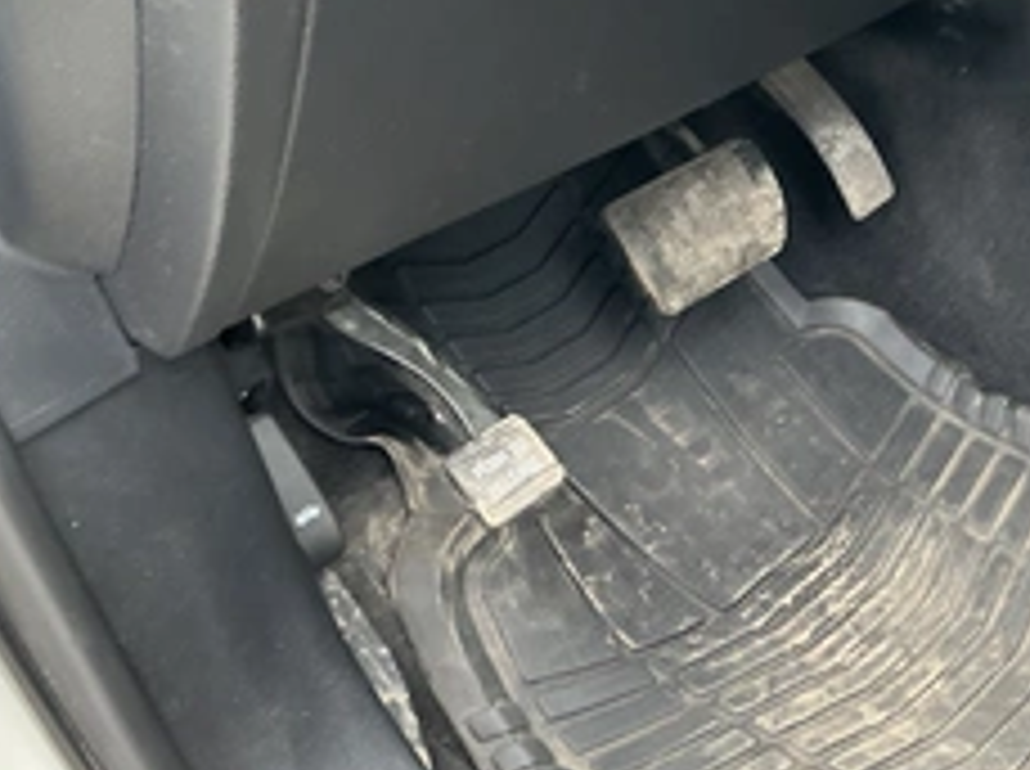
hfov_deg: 37.7
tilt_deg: -44.5
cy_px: 576
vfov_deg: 29.1
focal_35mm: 49
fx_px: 1456
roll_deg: +2.4
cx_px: 805
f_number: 1.8
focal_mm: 3
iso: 80
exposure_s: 1/60
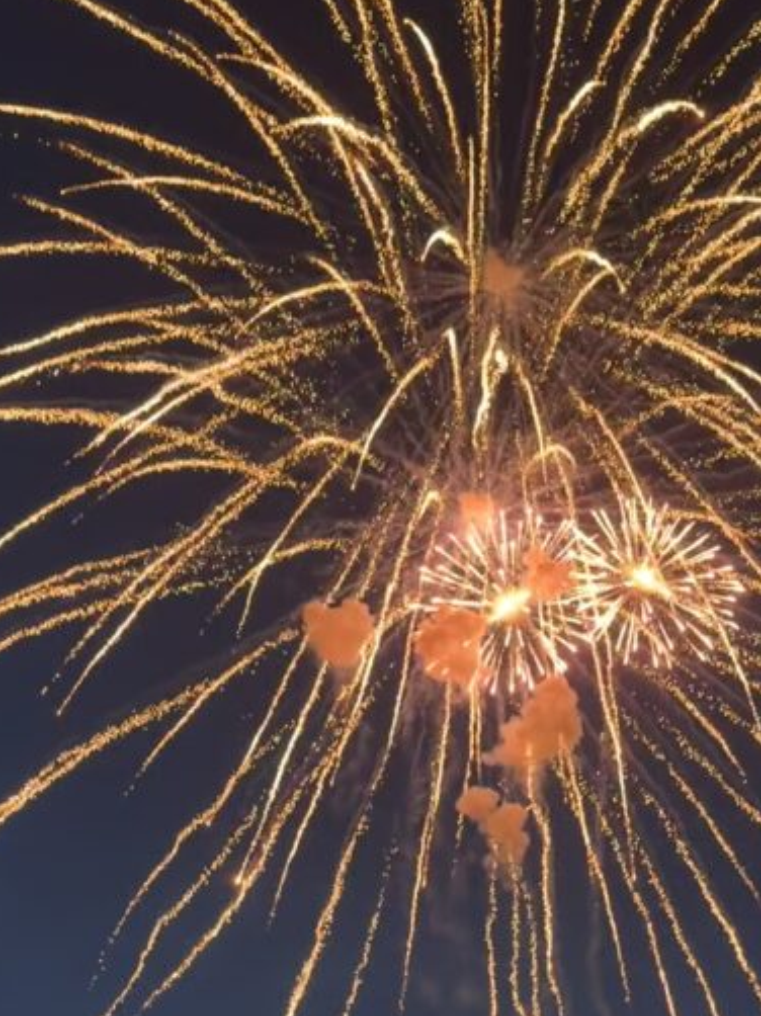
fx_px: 1438
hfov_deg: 29.0
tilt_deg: +39.4
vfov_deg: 36.0
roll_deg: +0.8
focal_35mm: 49
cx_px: 601
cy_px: 959
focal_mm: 6.76
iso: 800
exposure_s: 1/48
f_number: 1.78
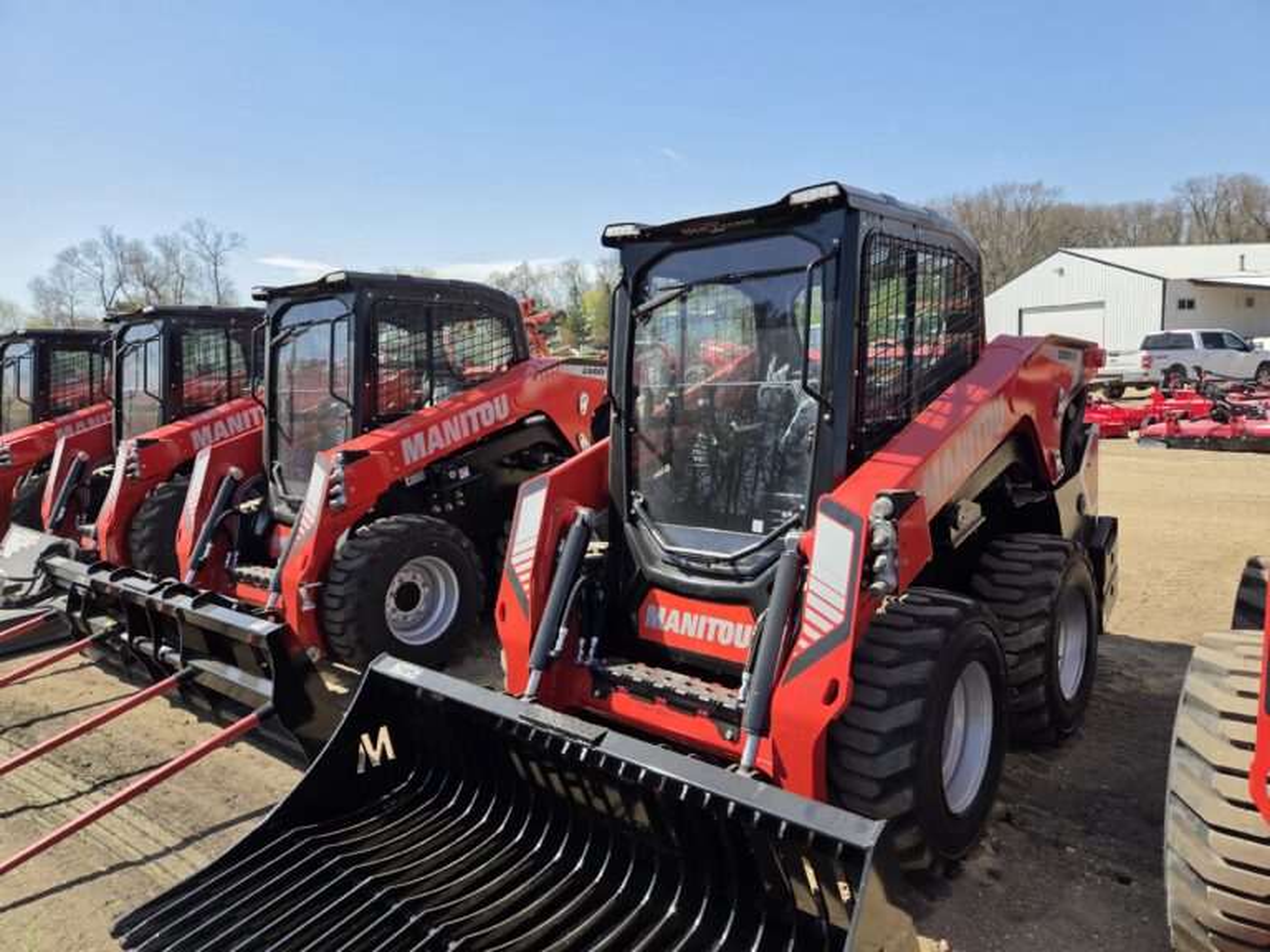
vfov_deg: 58.9
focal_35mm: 23
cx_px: 635
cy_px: 476
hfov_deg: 73.9
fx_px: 844
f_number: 1.8
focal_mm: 5.4
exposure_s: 1/3160
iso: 80
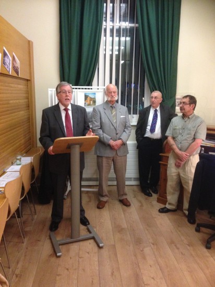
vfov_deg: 55.4
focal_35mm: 33
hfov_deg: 42.9
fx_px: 273
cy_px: 144
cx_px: 108
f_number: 2.4
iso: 400
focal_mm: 4.12
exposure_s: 1/15
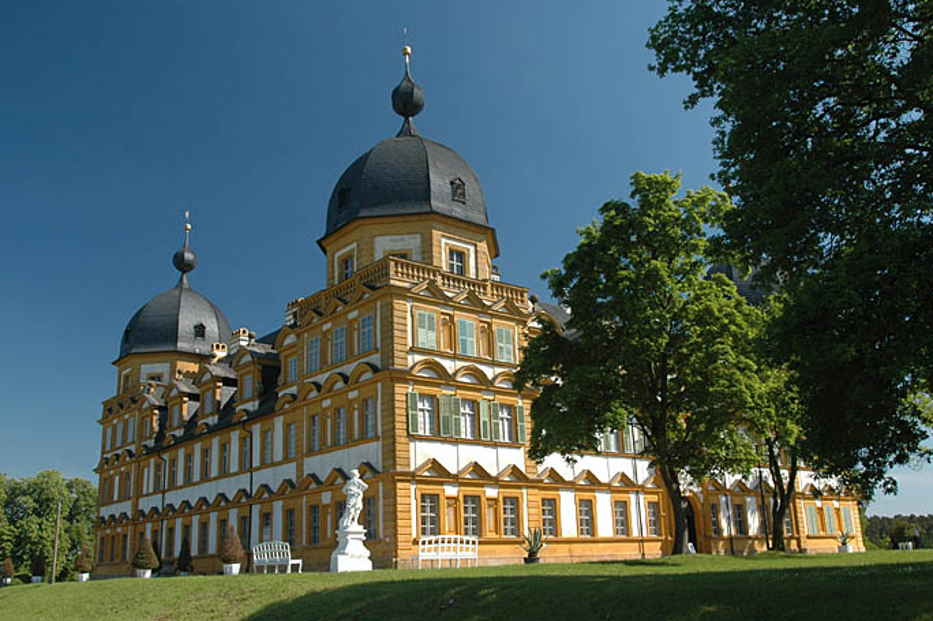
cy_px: 323
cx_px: 471
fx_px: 855
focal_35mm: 33
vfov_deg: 39.9
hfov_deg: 57.3
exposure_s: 1/180
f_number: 6.7
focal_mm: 20
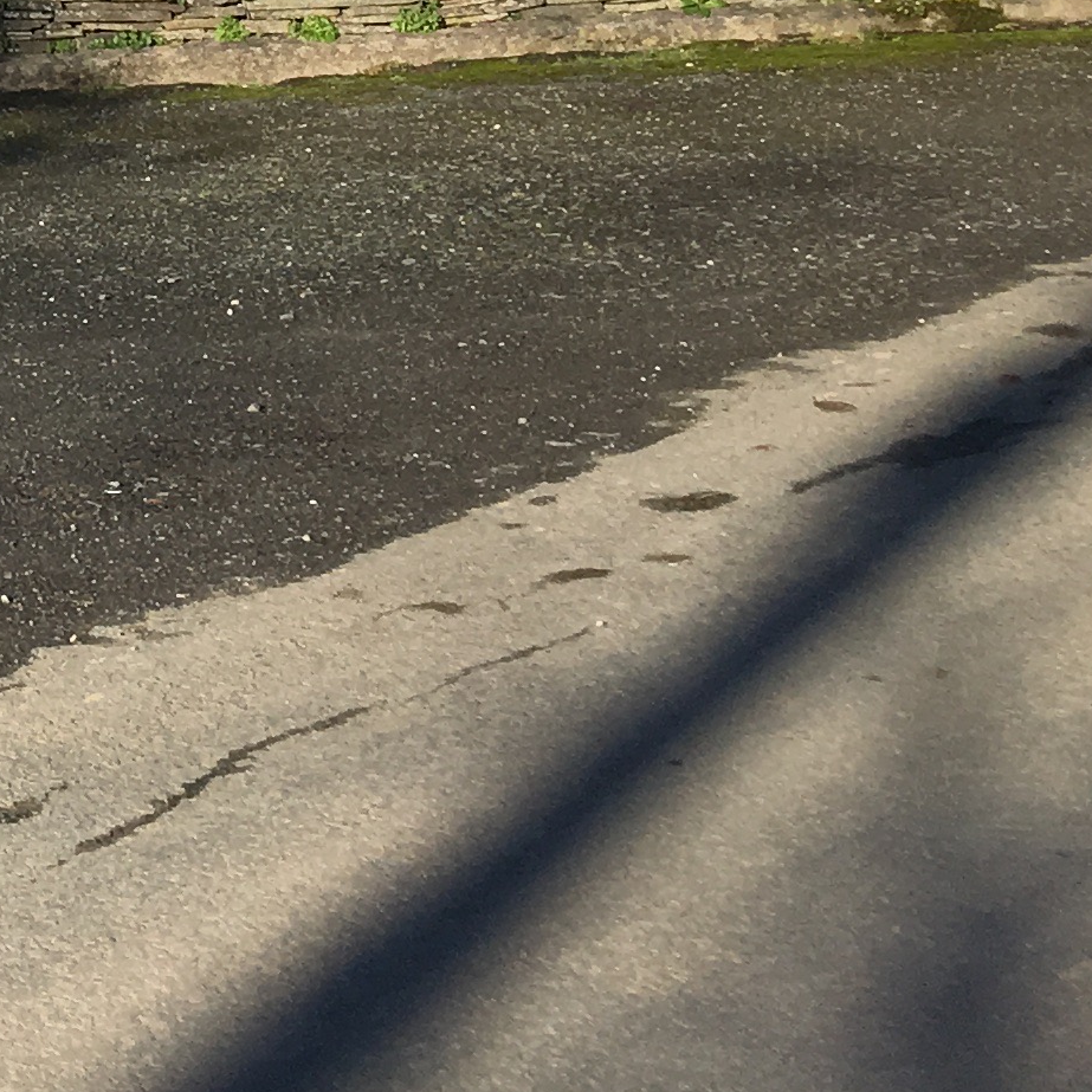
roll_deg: +0.9
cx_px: -999
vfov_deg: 14.3
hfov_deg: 13.6
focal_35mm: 112
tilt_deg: -1.4
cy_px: -653
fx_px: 3997
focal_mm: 4.15
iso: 25
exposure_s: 1/1570
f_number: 2.2
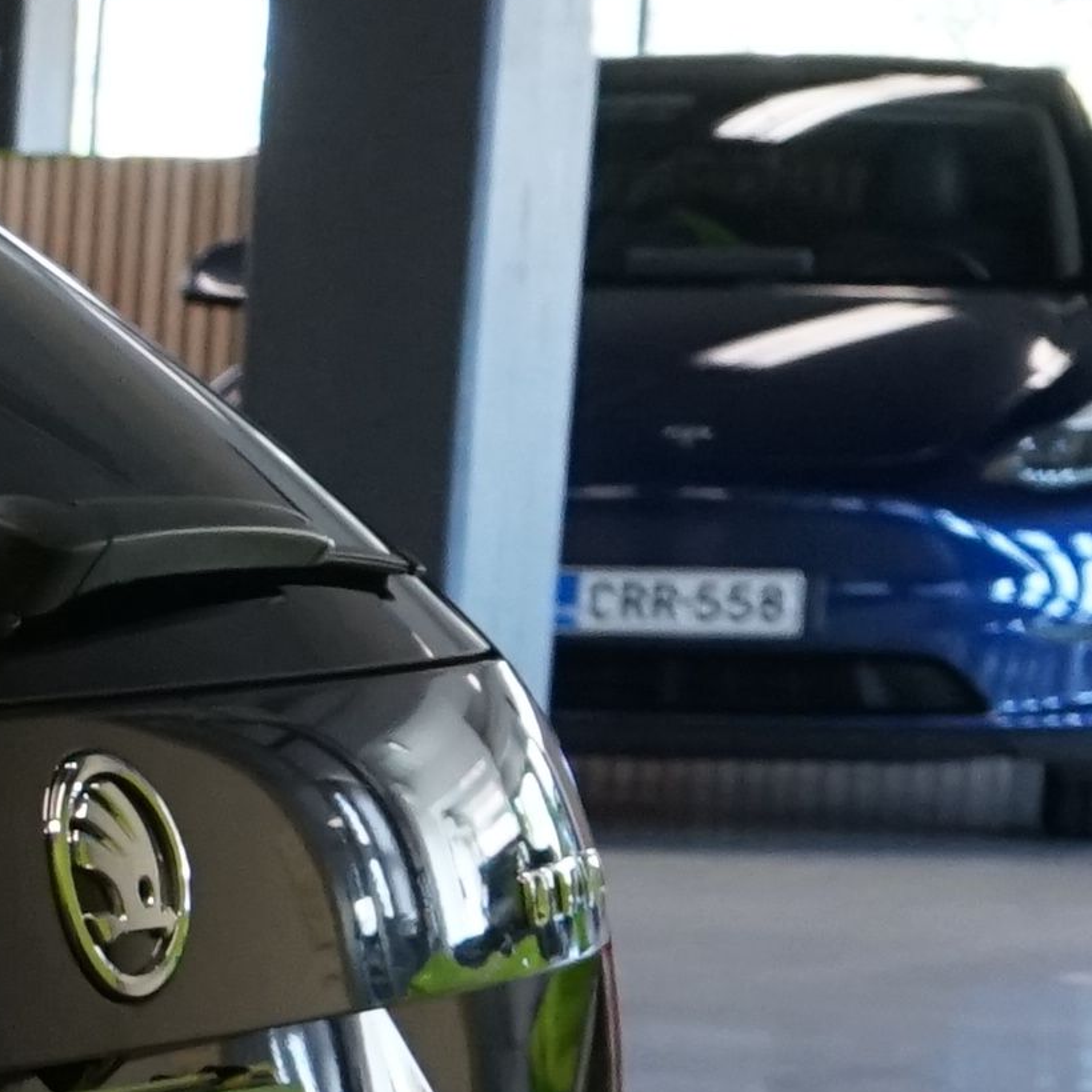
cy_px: 1452
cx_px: -2652
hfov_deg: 7.5
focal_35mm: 193
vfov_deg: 8.9
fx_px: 6888
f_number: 6.3
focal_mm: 31
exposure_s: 1/30
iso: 1600
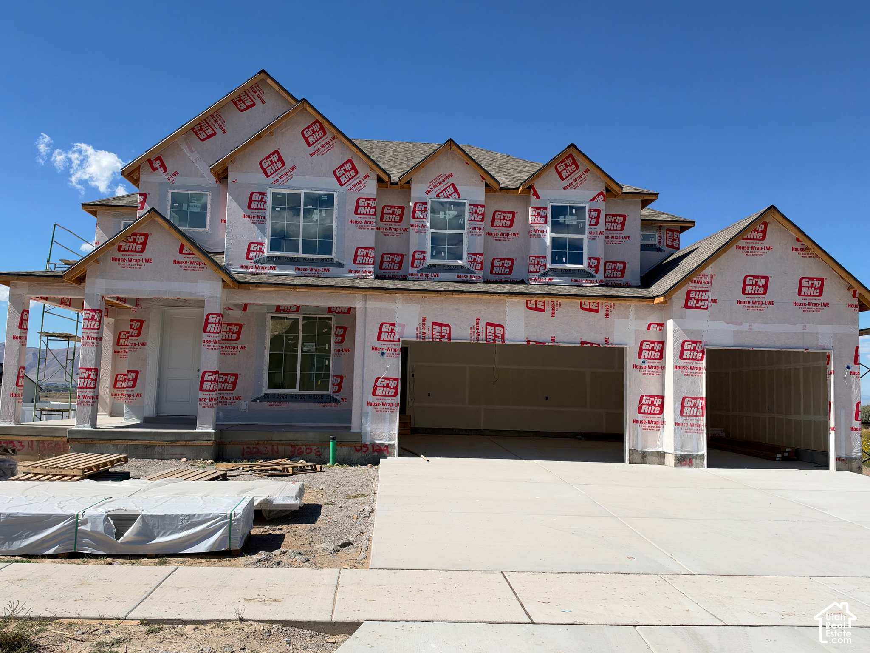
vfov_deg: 48.2
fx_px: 729
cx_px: 435
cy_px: 326
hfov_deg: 61.7
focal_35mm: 29
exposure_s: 1/6024
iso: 64
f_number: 1.8
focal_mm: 6.93
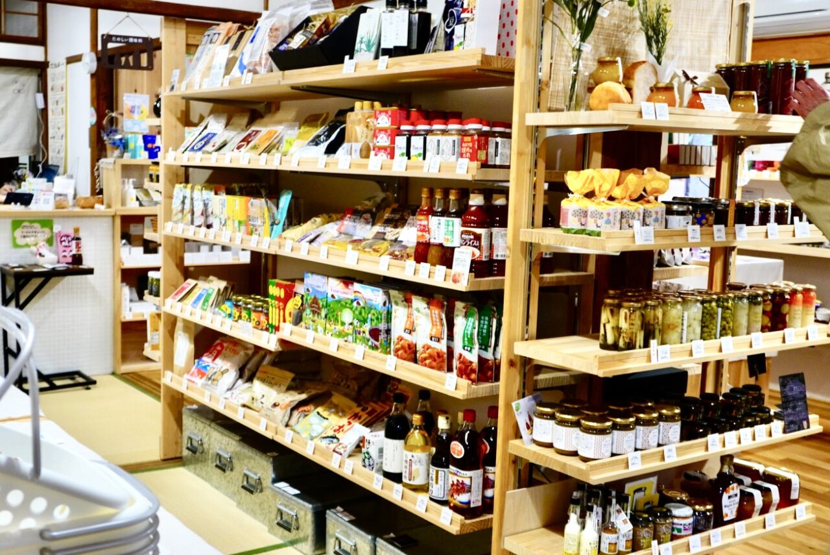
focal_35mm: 34
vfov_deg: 38.4
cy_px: 278
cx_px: 415
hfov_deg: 55.1
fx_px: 796
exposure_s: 1/60
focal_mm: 23
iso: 800
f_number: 5.6
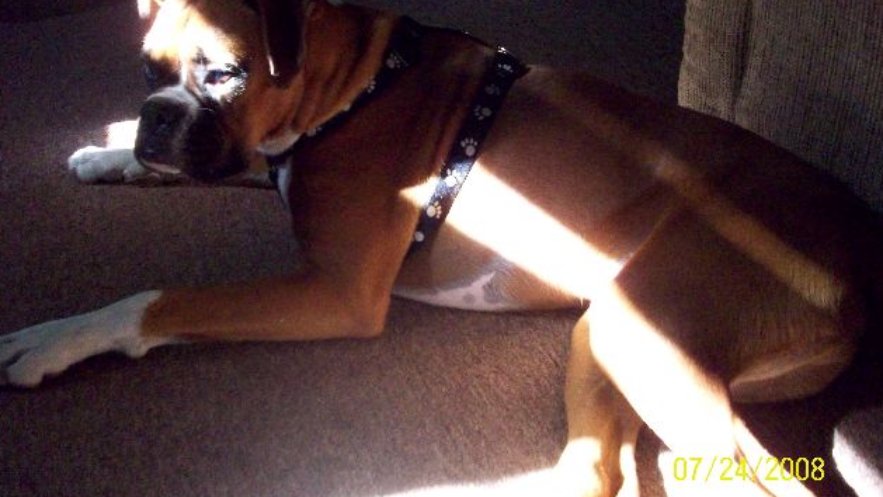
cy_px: 197
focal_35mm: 41
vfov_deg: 28.9
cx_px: 439
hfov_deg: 49.4
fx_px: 960
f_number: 2.8
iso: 527
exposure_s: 1/128
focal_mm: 6.2
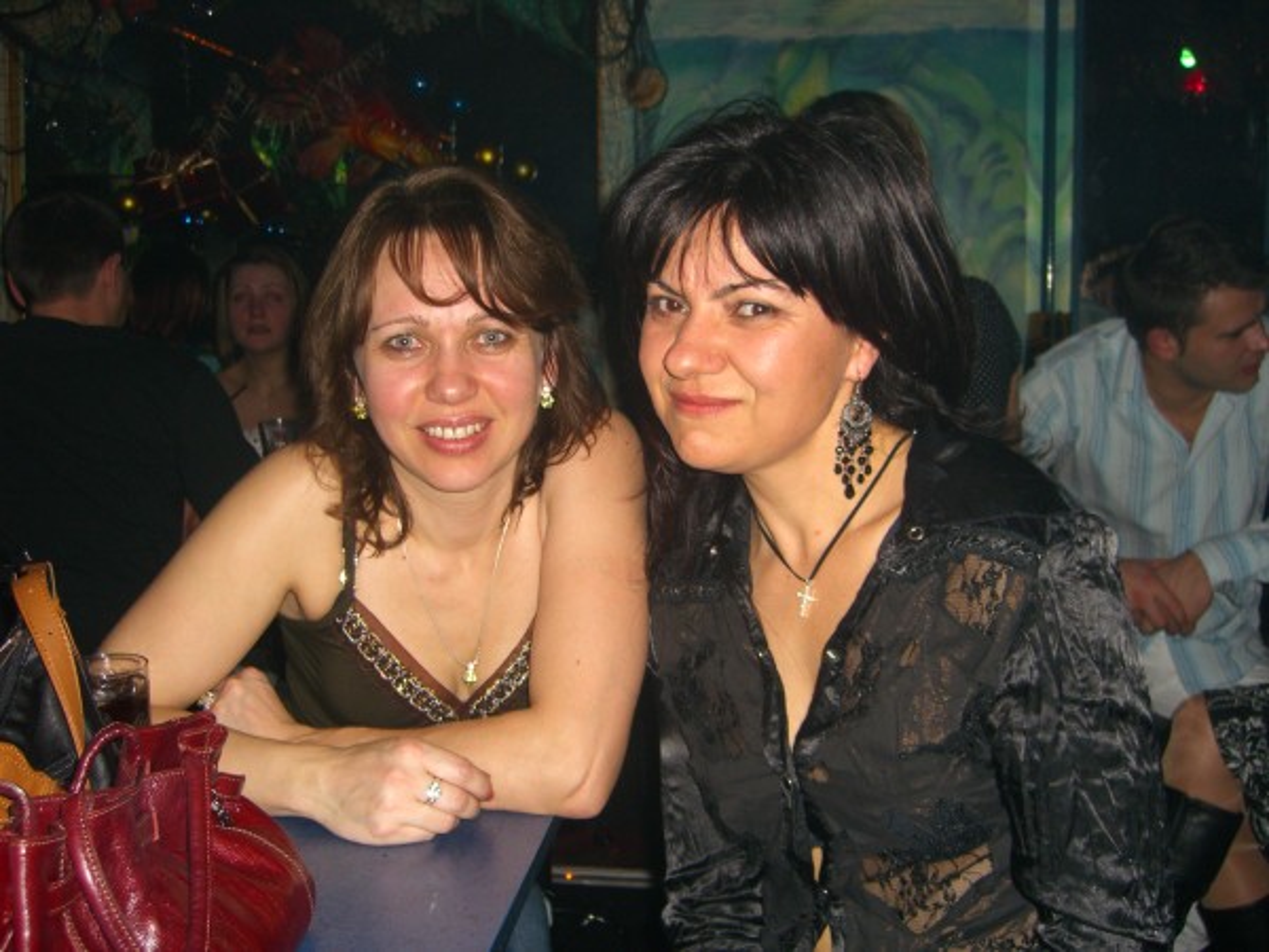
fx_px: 1393
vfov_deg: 37.7
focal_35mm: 38
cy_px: 476
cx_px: 634
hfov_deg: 49.0
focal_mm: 7.9
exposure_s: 1/60
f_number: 2.8
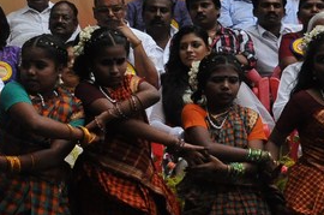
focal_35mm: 199
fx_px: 1787
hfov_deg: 9.9
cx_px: -238
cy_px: 90
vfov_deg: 6.9
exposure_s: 1/125
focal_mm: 35
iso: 1250
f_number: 11
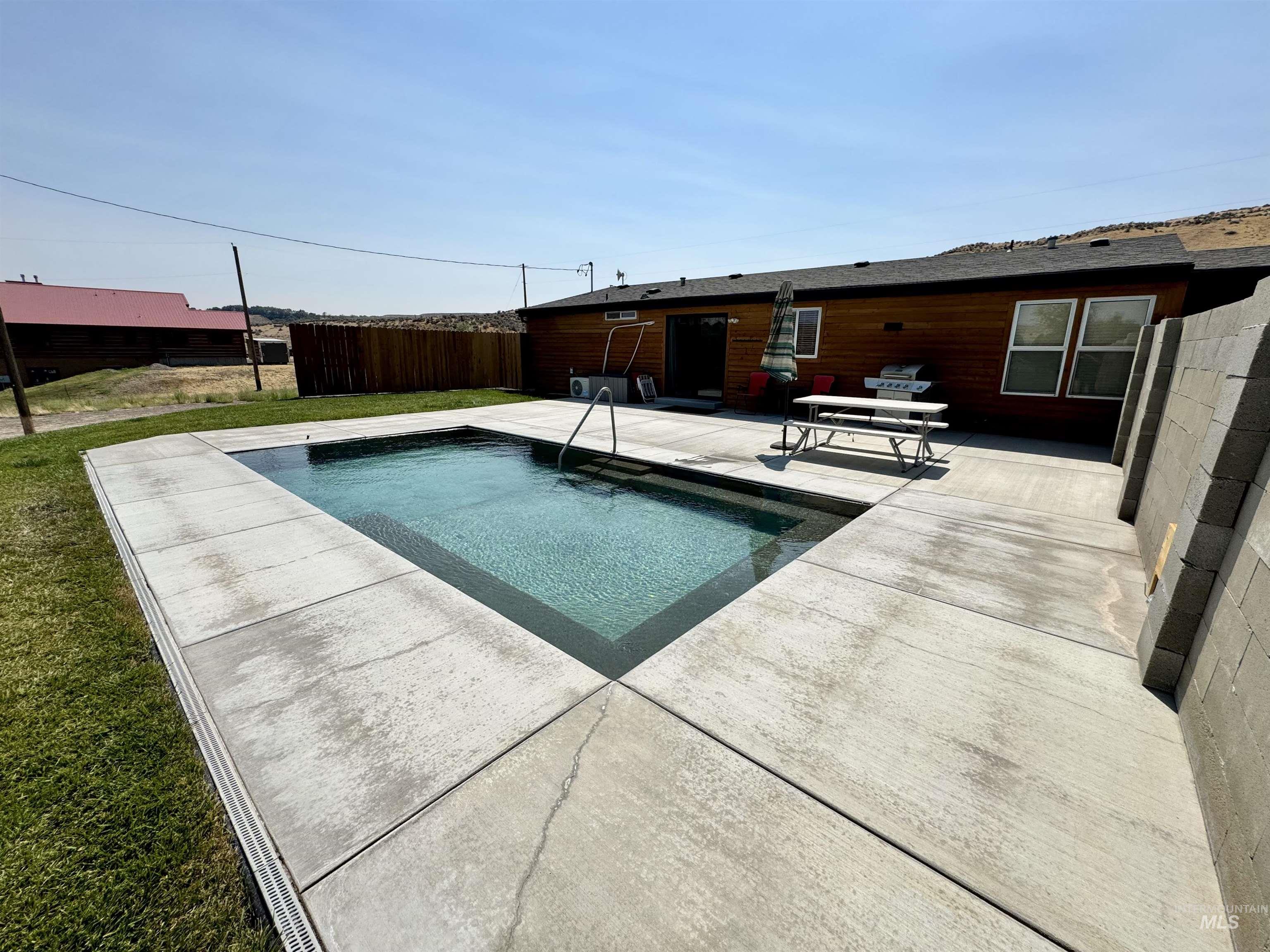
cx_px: 635
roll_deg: -0.8
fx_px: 514
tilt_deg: -14.5
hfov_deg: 102.1
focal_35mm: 14
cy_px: 476
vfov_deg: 85.7
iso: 50
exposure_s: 1/3247
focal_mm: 2.22
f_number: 2.2
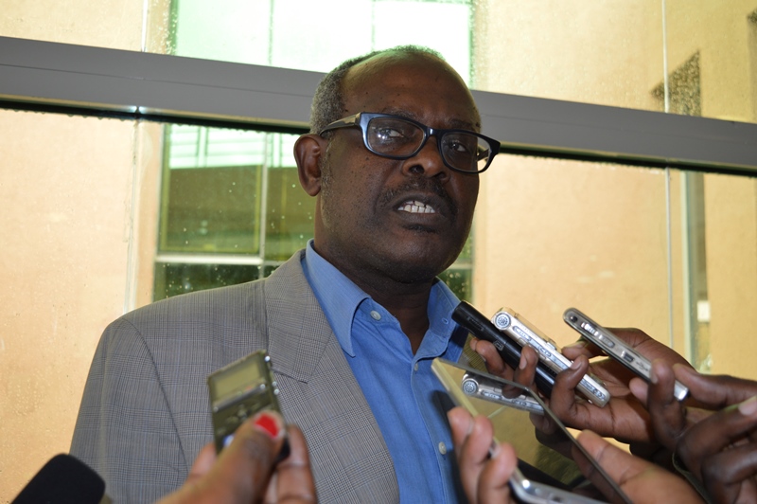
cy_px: 252
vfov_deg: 34.2
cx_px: 378
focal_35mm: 39
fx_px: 819
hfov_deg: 49.6
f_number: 4
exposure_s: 1/60
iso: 400
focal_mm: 26
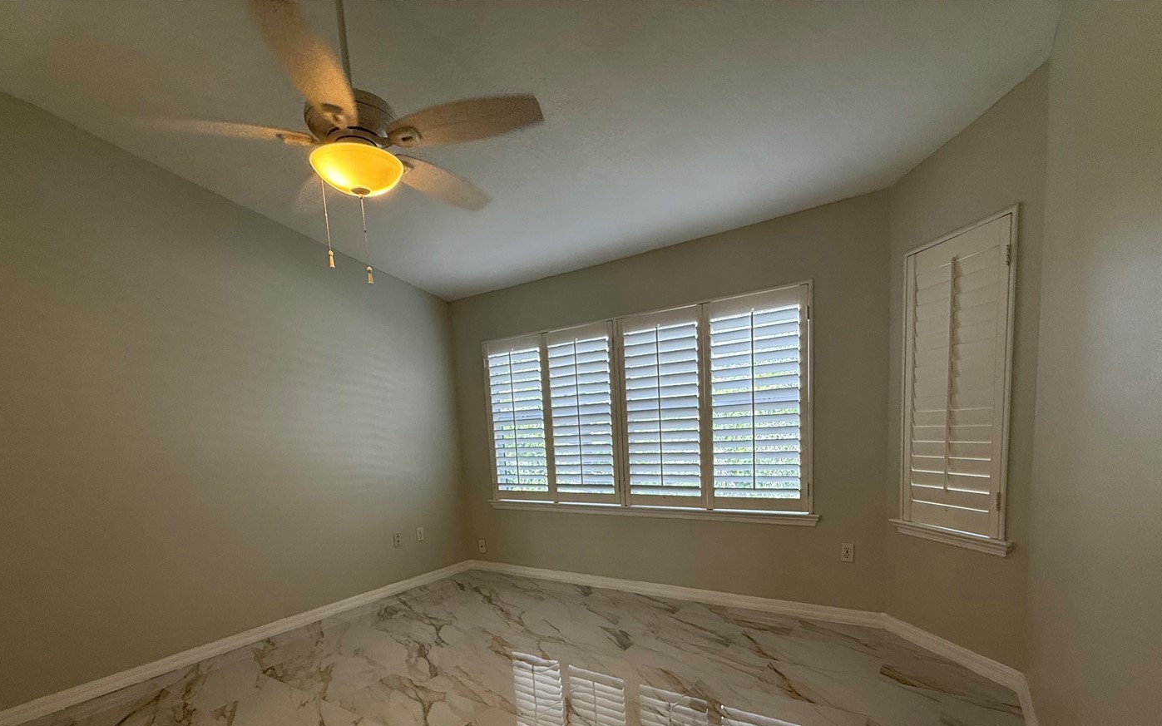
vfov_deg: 65.8
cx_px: 589
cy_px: 497
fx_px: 538
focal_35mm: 17
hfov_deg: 94.4
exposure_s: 1/120
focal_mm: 2.22
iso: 160
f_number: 2.2
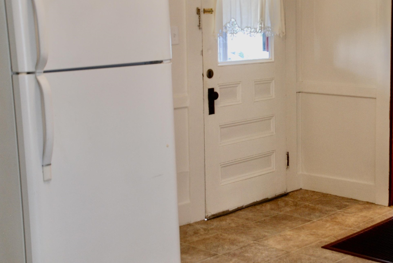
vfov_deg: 21.9
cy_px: 100
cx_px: 300
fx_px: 678
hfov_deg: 31.7
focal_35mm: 62
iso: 400
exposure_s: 1/25
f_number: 4
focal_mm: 26
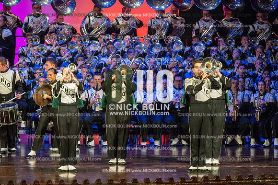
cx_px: 139
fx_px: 1698
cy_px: 92
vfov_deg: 6.2
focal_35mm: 220
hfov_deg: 9.4
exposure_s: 1/250
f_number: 5.6
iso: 8000
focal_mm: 220
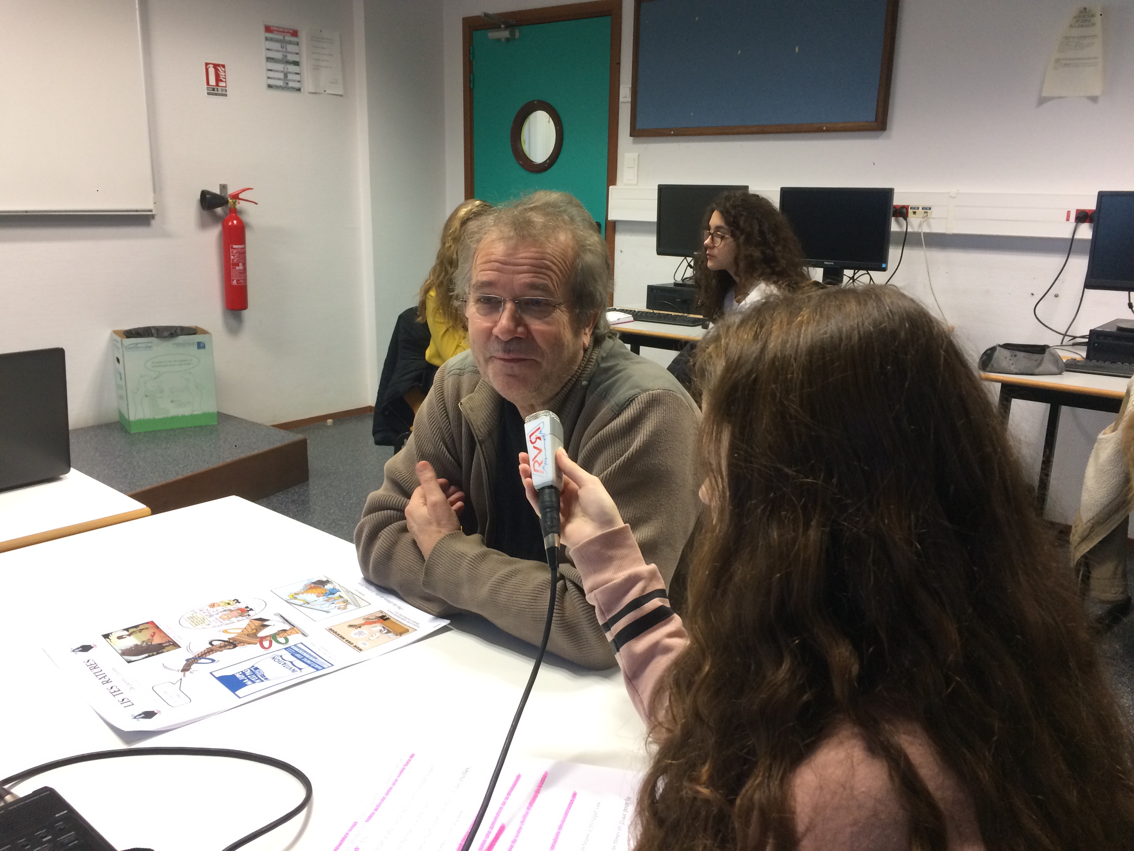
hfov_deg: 61.7
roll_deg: +0.1
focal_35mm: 29
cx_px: 567
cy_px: 426
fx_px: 950
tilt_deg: -14.7
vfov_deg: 48.2
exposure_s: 1/33
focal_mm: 4.15
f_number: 2.2
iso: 160
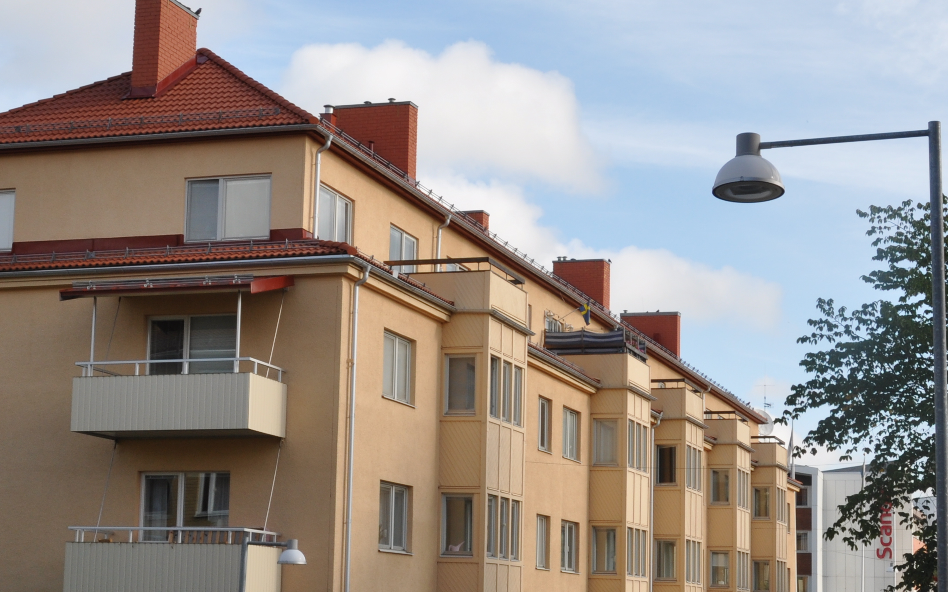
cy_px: 352
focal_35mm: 73
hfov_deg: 28.2
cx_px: 452
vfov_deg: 17.8
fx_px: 1886
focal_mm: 24
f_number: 11
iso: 200
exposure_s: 1/125
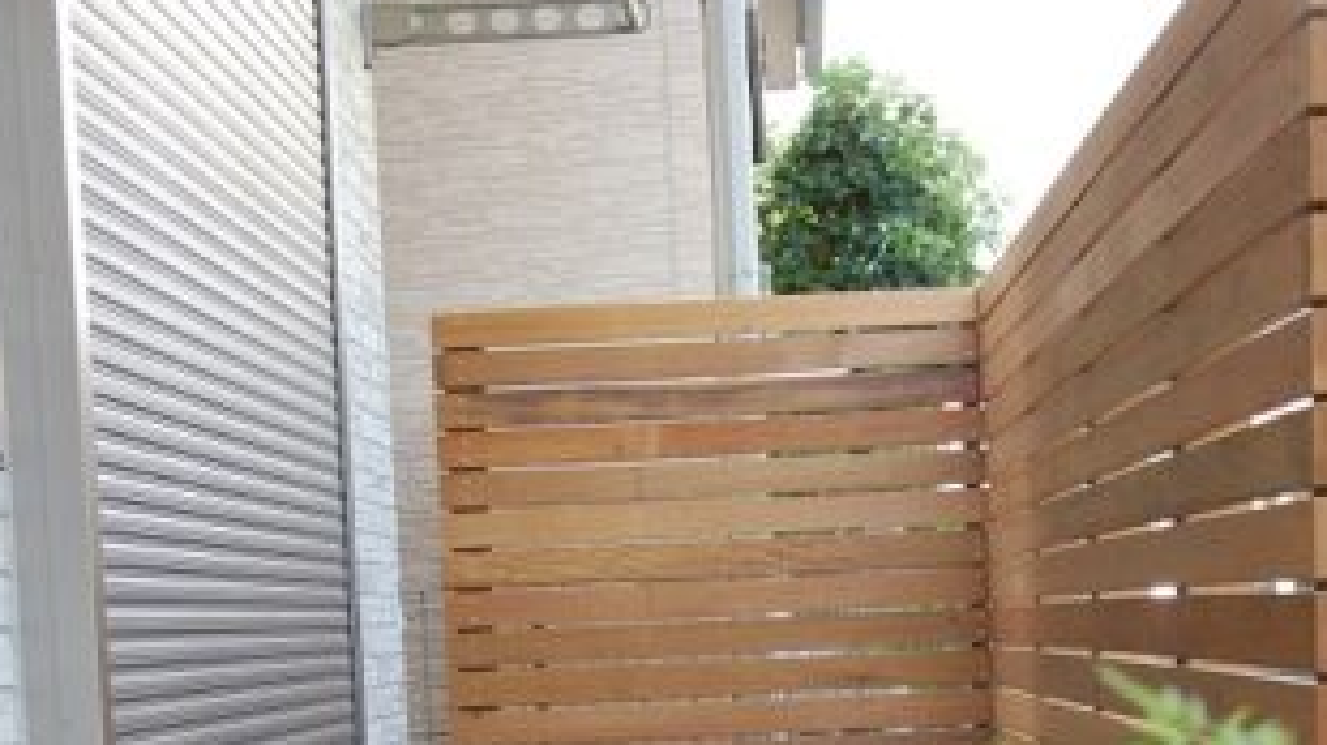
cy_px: 805
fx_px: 2673
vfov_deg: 15.5
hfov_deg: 27.8
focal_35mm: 76
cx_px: 764
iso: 400
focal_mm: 25
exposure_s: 1/100
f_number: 5
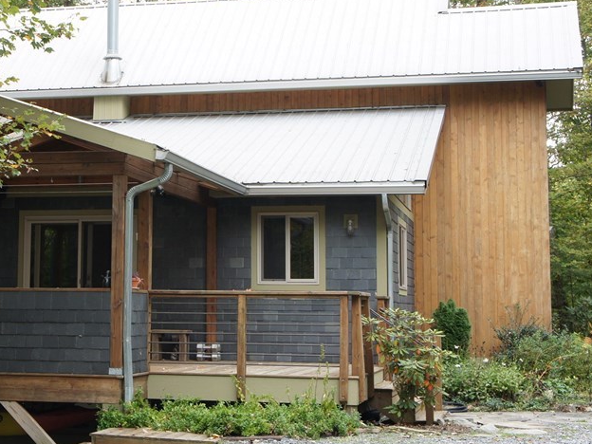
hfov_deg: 26.4
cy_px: 171
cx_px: 149
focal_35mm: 73
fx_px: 1246
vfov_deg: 20.2
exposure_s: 1/100
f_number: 7.1
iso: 200
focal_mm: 29
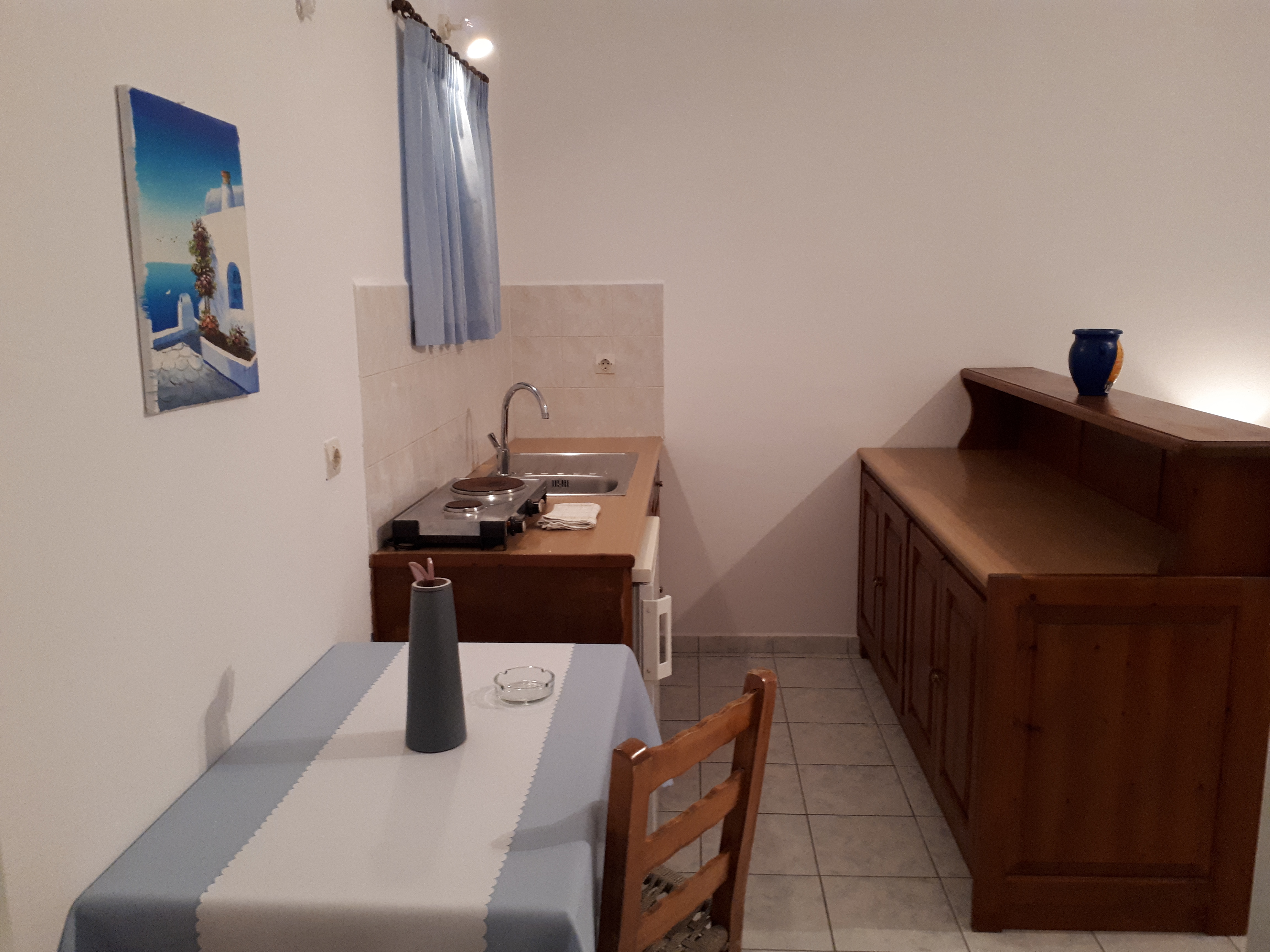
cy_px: 476
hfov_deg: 65.3
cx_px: 635
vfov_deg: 51.4
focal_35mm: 27
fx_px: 991
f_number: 1.9
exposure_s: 1/17
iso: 250
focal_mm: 3.6
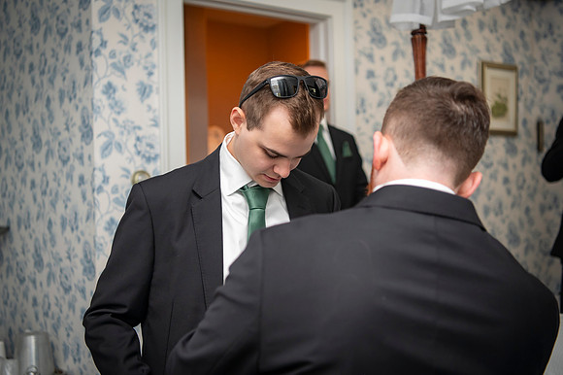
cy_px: 188
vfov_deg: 26.5
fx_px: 797
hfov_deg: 38.9
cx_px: 282
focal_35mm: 51
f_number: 2.8
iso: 800
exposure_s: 1/100
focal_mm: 48
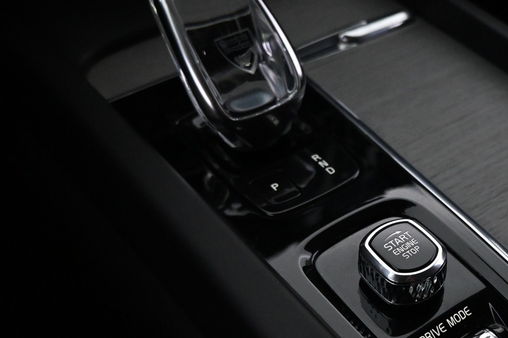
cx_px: 389
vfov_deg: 27.7
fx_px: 677
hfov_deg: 39.8
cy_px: 247
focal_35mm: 48
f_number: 3.5
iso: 3200
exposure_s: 1/100
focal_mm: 16
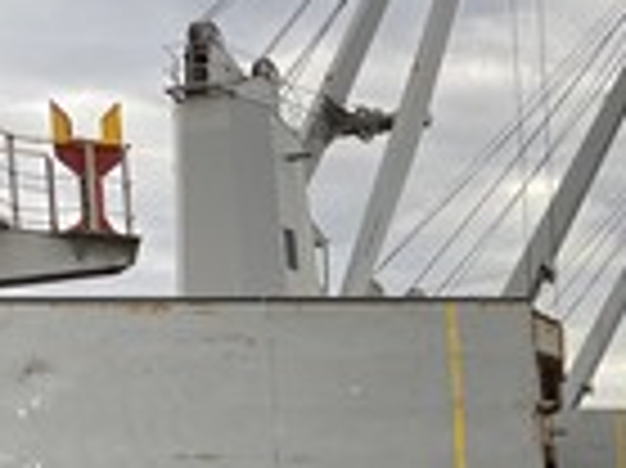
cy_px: 954
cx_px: 896
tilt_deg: -11.7
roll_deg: +2.7
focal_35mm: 112
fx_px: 2024
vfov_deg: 11.7
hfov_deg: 16.3
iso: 32
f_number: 1.8
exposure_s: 1/270
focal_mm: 4.25
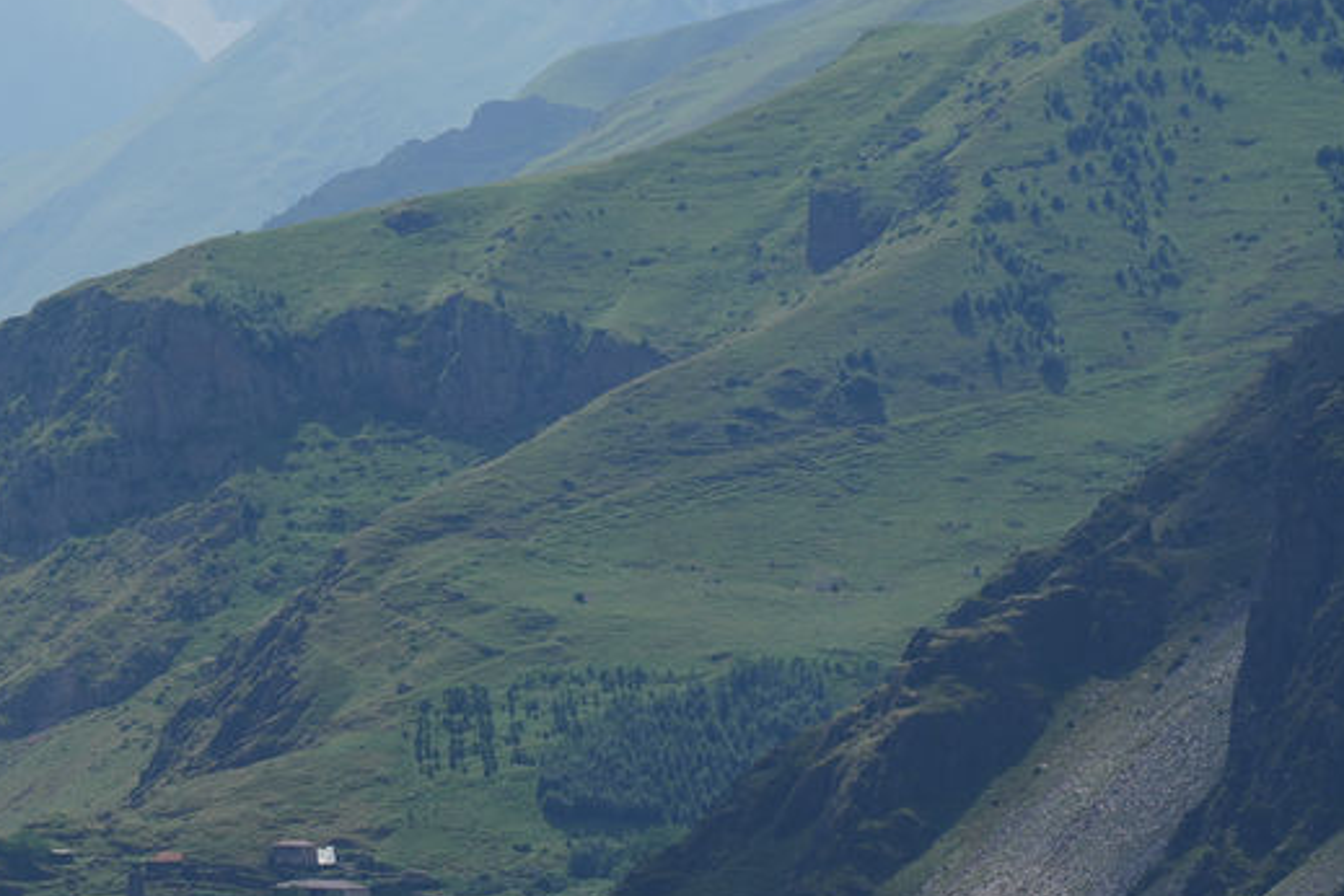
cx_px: -676
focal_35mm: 324
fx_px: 12095
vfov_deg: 4.2
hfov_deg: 6.3
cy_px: 159
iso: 100
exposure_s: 1/320
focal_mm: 105
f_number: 10
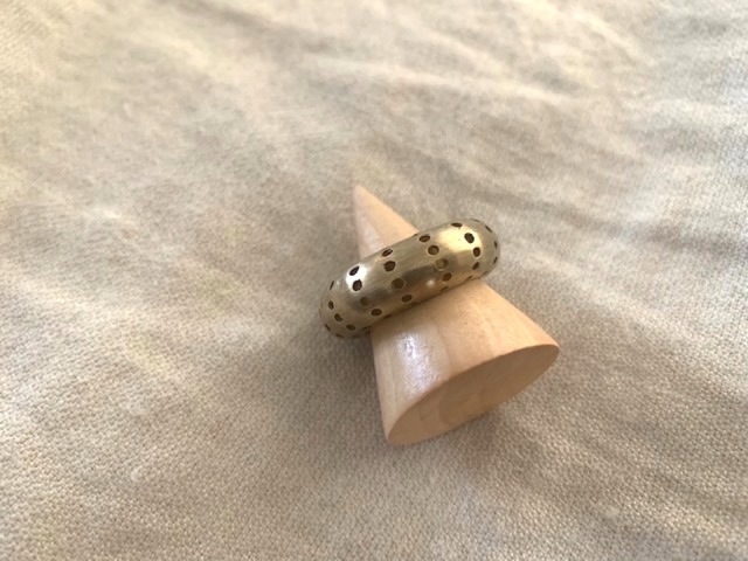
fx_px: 562
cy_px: 280
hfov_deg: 67.3
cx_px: 374
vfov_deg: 53.1
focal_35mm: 26
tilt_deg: -65.3
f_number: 1.8
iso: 400
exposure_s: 1/59
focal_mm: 4.25
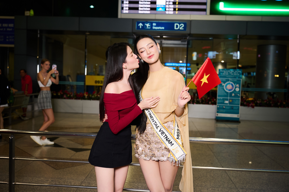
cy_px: 96
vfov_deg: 37.8
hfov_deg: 54.5
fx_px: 281
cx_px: 144
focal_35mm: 35
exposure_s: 1/200
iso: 640
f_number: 2.8
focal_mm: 35
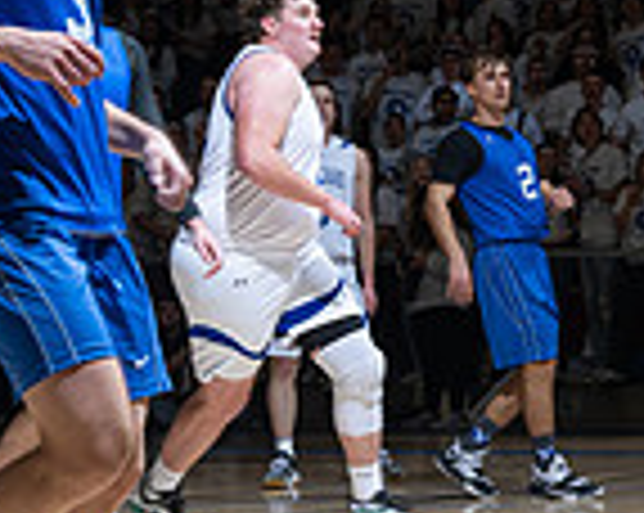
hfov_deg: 10.4
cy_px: -25
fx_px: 3331
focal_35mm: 175
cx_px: 1166
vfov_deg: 8.8
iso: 100
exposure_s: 1/60
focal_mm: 46
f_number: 6.3
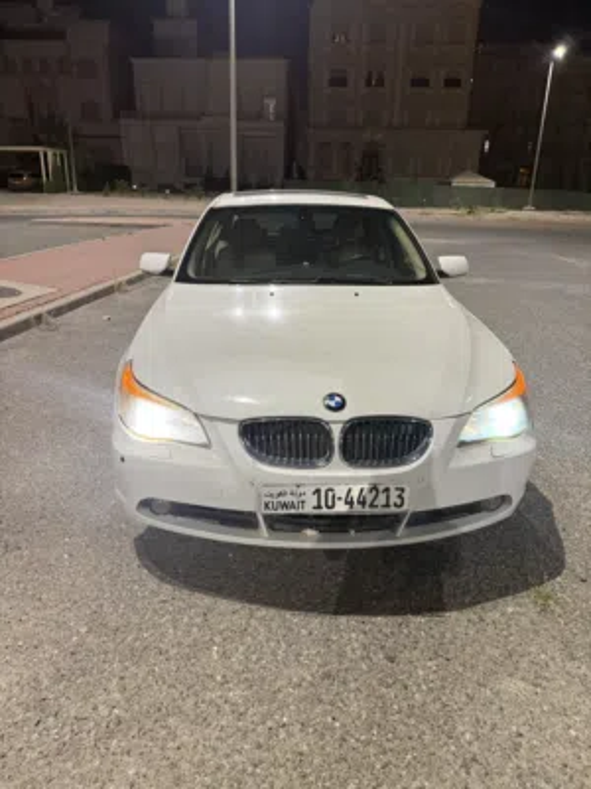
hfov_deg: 56.8
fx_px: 546
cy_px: 394
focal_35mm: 24
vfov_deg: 71.6
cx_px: 296
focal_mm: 6.76
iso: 640
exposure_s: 1/60
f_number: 1.78
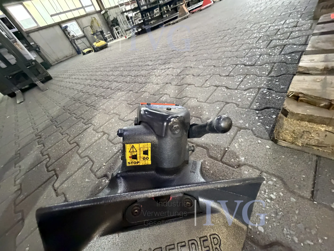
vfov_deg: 85.7
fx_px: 135
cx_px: 167
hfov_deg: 102.1
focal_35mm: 14
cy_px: 126
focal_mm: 2.22
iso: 1000
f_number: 2.2
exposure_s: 1/50
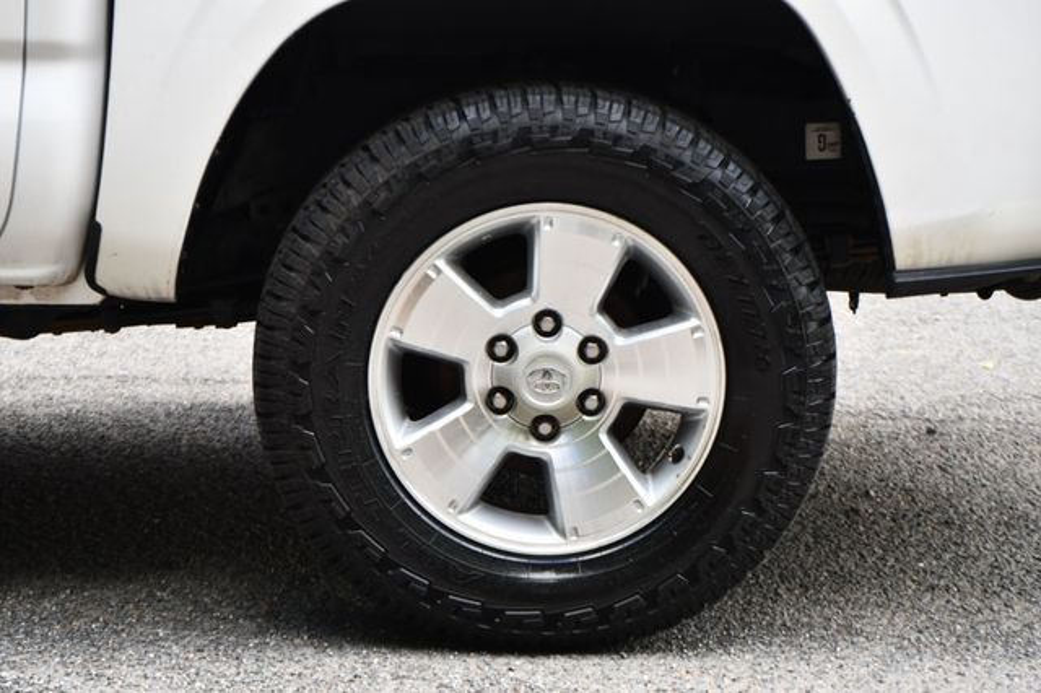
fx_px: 4335
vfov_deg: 9.1
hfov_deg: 13.7
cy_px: 346
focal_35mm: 150
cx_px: 520
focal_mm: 100
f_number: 5
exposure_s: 1/250
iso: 400
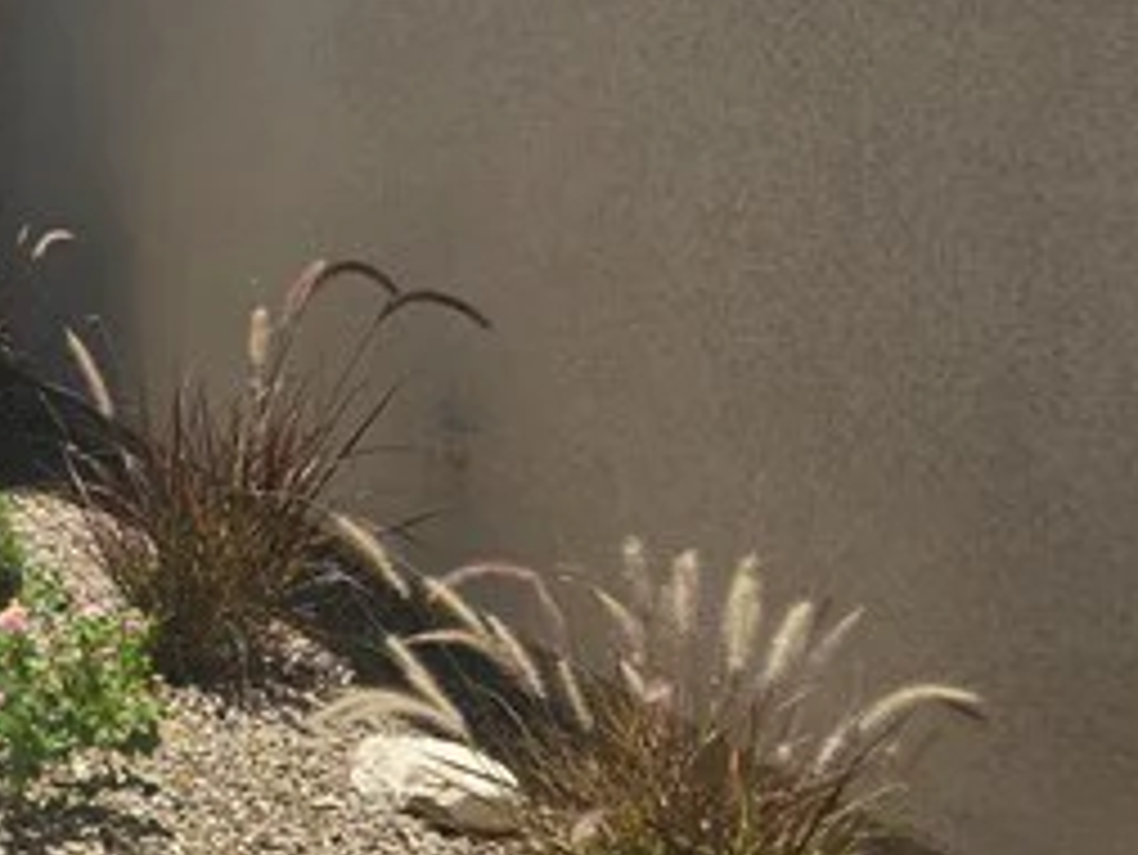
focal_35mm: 93
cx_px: -742
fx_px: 3059
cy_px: 387
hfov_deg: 17.9
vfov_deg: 15.9
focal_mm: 5.4
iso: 25
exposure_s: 1/2204
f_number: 1.8
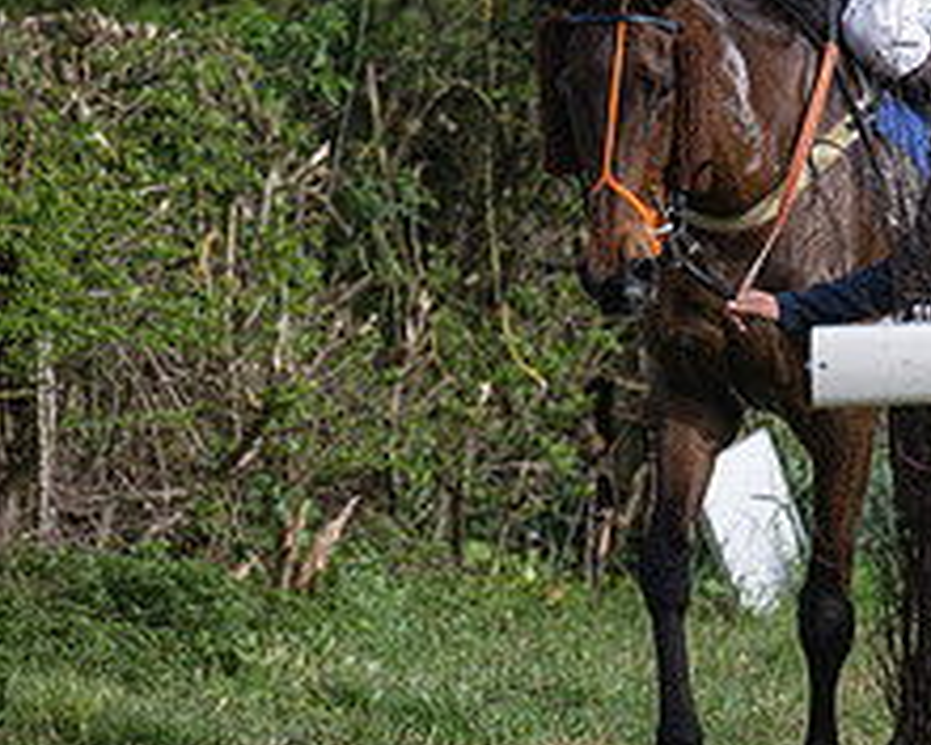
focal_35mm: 613
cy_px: 287
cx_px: 582
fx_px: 16891
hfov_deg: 3.2
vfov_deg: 2.5
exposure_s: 1/2500
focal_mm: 185
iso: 400
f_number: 4
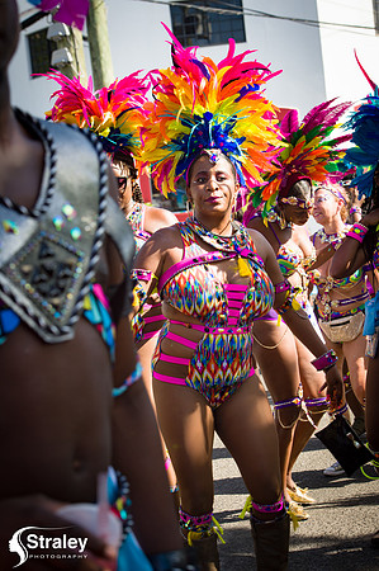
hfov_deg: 19.4
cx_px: 190
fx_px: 1108
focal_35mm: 70
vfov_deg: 28.9
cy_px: 286
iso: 100
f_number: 8
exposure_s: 1/200
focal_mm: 70
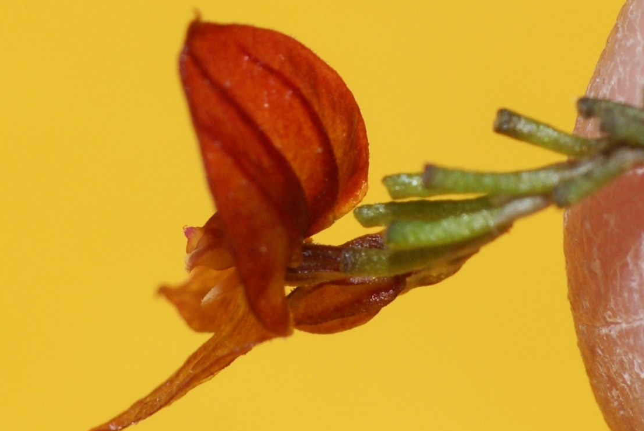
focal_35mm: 186
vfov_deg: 7.4
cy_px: 225
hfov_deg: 11.0
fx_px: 3332
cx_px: 361
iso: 200
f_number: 10
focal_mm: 100
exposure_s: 1/125
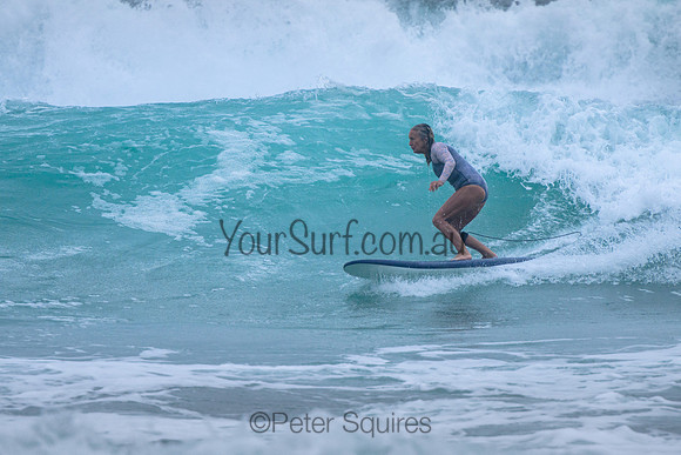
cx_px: 353
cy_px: 180
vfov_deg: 2.5
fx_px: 10409
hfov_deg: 3.7
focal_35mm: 550
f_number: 5.6
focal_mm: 400
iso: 450
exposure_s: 1/2000
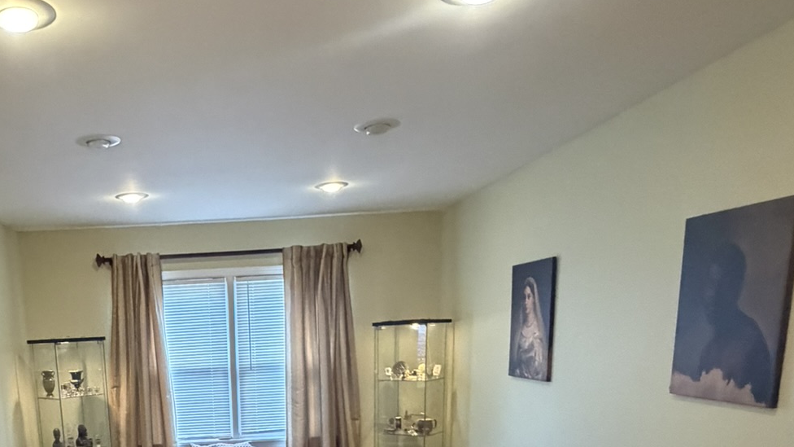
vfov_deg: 32.7
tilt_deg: -11.7
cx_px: 207
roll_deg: +1.5
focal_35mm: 32
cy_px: 480
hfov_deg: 58.2
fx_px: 674
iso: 1000
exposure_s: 1/60
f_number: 2.2
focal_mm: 2.22
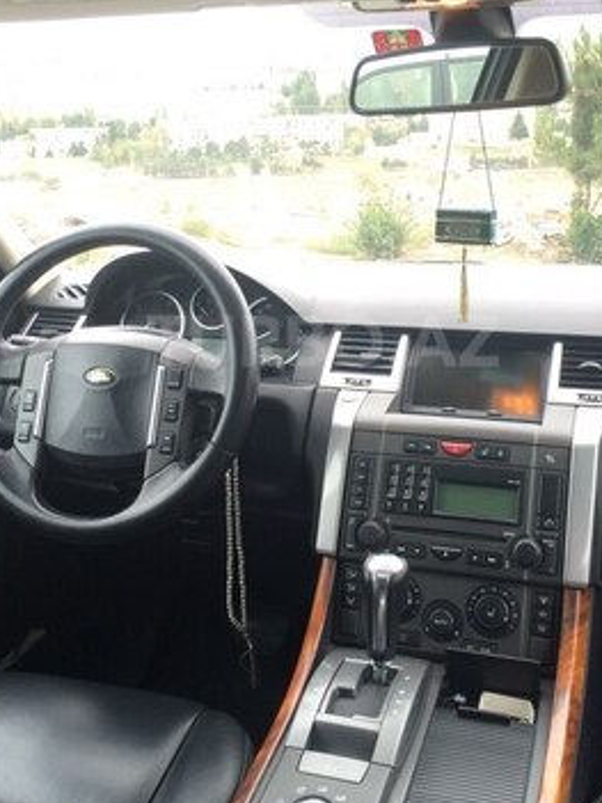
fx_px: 951
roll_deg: +1.8
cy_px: 341
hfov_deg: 35.1
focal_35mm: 41
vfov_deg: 45.6
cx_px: 323
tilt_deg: -14.5
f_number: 2.2
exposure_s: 1/100
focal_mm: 4.15
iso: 64
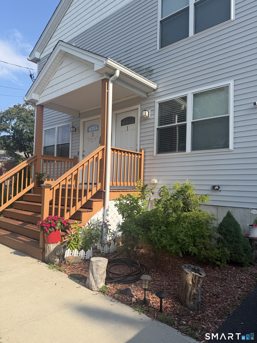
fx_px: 238
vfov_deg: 71.6
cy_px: 172
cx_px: 128
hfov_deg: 56.8
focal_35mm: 24
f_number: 1.78
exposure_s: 1/3145
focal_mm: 6.76
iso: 80
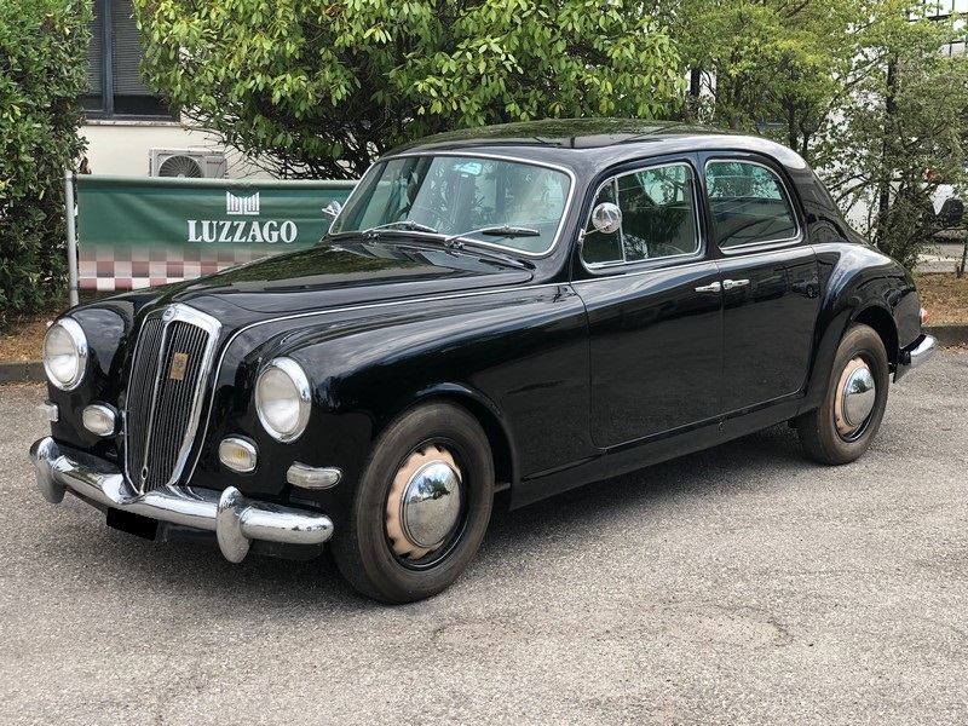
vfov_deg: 28.0
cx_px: 484
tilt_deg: -8.6
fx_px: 1454
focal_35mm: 52
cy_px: 363
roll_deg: +0.2
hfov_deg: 36.8
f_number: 2.4
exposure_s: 1/204
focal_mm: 6
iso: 16
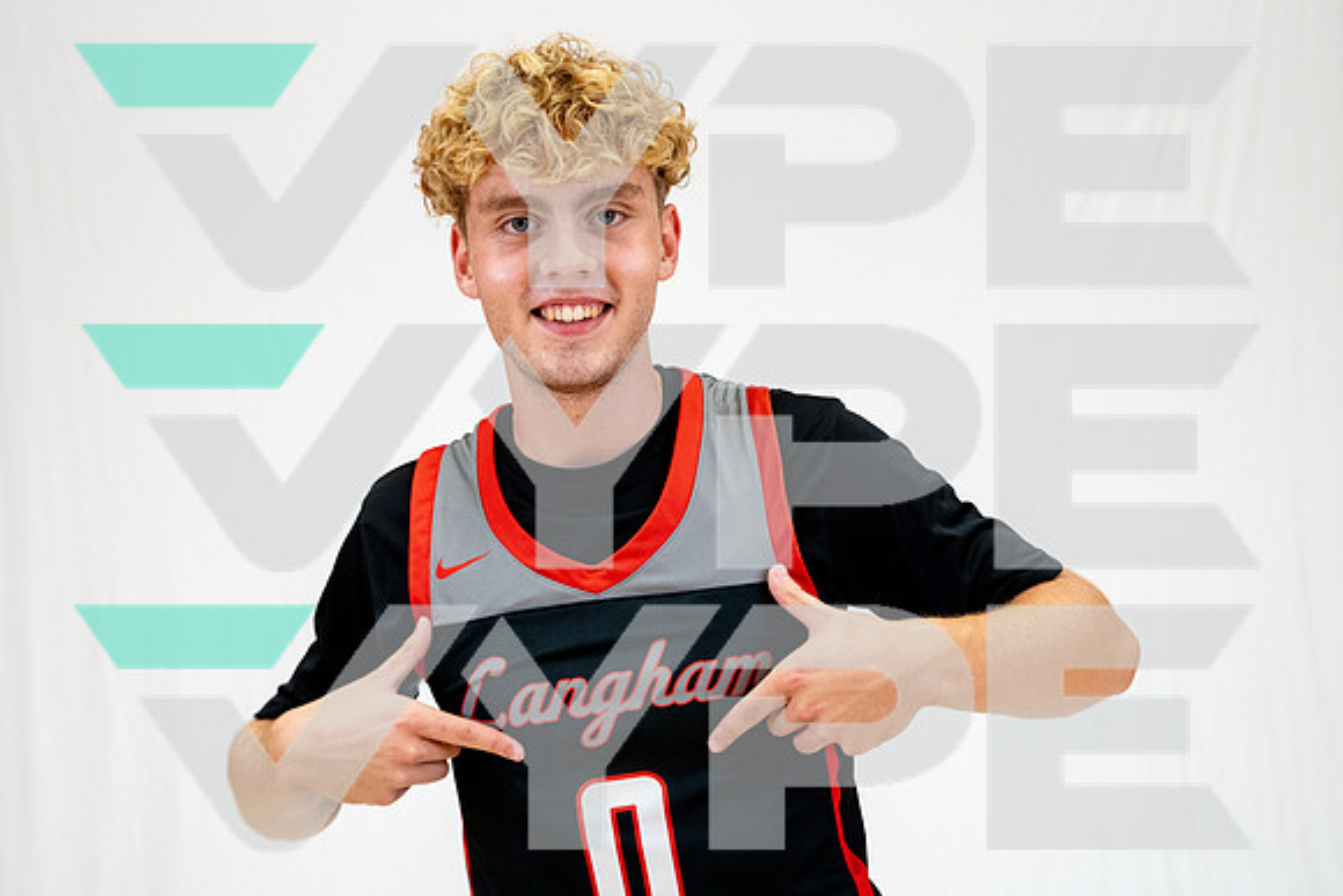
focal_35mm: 51
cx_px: 649
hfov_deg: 39.1
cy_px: 433
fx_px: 1891
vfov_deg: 26.7
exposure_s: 1/400
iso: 2500
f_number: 5
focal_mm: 49
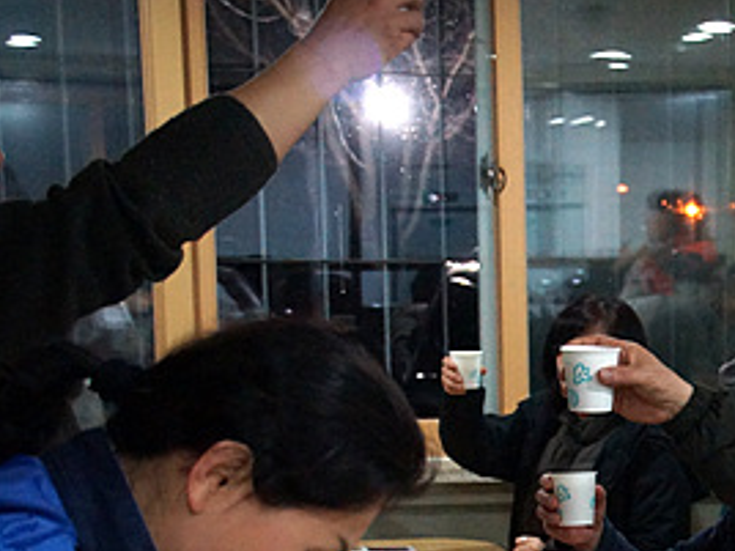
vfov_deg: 13.5
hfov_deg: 17.5
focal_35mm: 108
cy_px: 537
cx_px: 842
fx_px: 2297
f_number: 4.5
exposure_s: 1/60
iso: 3200
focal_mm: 31
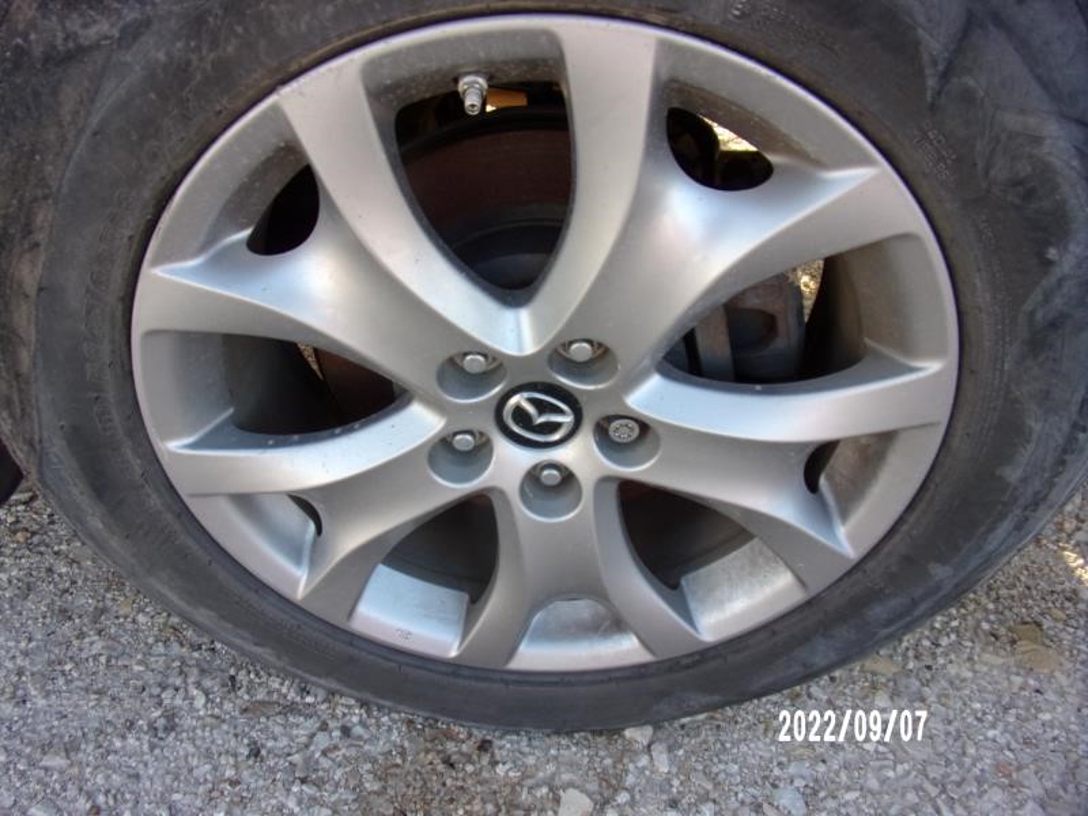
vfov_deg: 56.8
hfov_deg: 71.6
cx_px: 544
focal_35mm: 24
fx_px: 754
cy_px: 408
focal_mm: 4.3
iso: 80
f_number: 3.3
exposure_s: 1/100
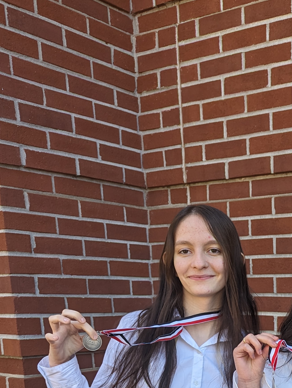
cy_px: 438
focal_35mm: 56
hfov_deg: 24.2
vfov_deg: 30.3
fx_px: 628
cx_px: 335
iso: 45
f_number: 1.85
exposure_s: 1/260
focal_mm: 6.81
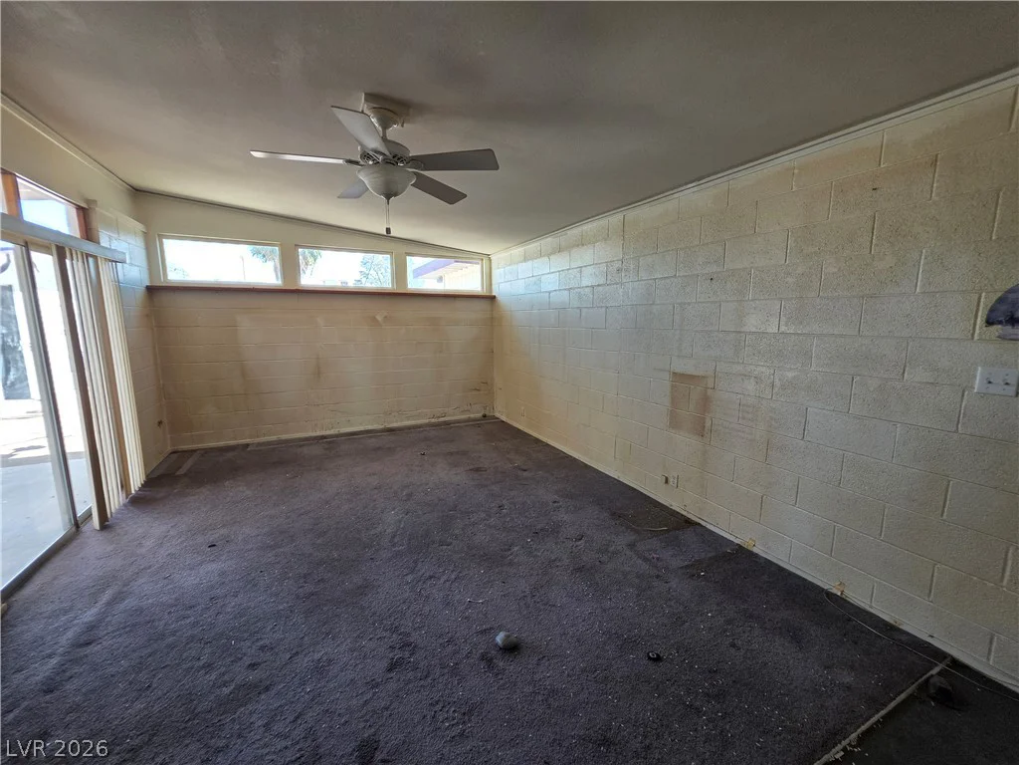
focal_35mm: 13
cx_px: 510
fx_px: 383
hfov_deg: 106.2
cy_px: 382
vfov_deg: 89.9
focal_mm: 2.2
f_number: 1.9
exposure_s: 1/120
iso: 64
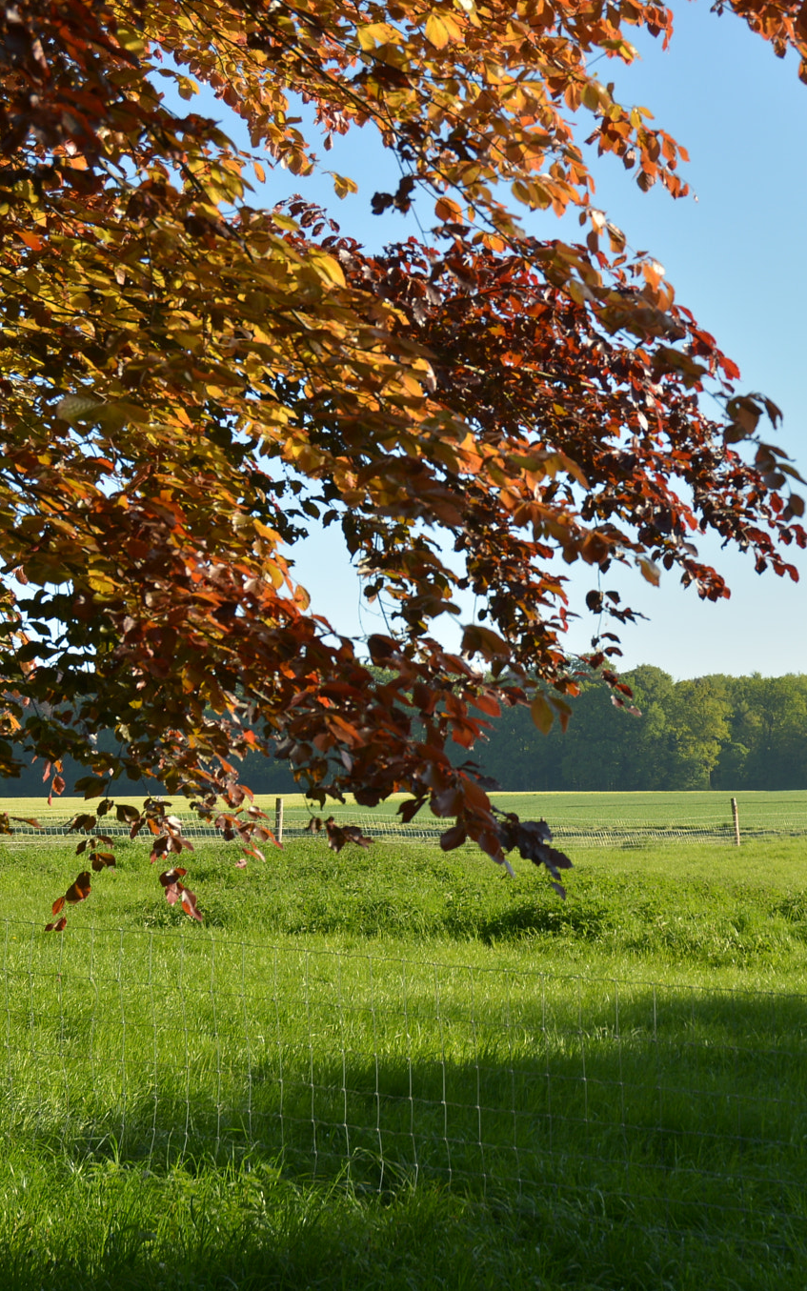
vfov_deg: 35.2
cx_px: 669
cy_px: 644
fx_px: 2033
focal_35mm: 58
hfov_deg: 22.1
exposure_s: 1/320
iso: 100
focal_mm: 25
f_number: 5.6
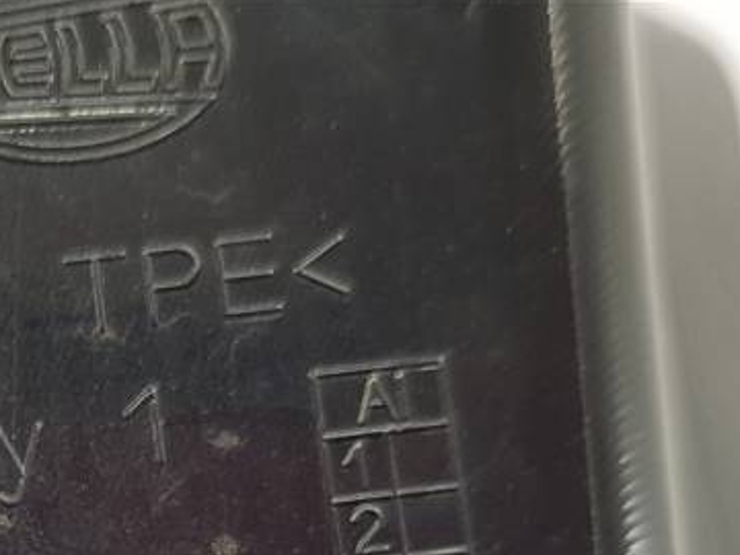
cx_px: -72
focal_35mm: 74
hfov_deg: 24.6
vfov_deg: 18.1
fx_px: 1582
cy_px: 787
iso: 100
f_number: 1.7
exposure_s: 1/100
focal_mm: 4.2
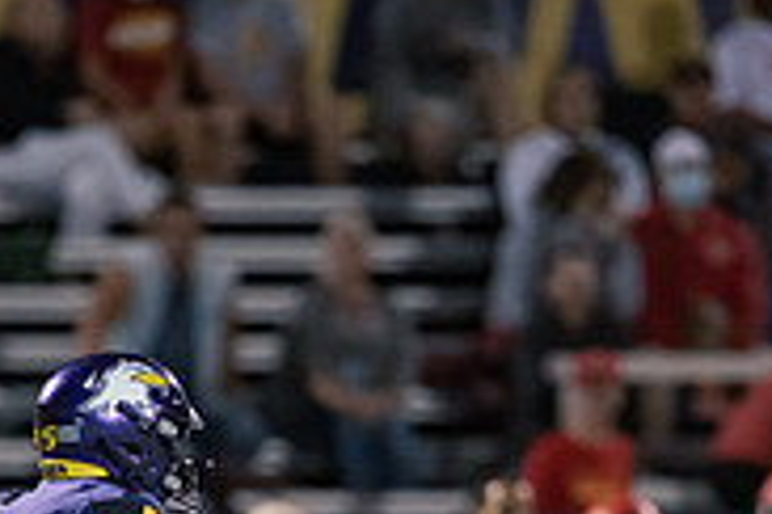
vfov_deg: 1.4
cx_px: 169
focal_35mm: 951
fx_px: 20392
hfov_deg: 2.2
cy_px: 731
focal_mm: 300
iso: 6400
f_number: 2.8
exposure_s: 1/640
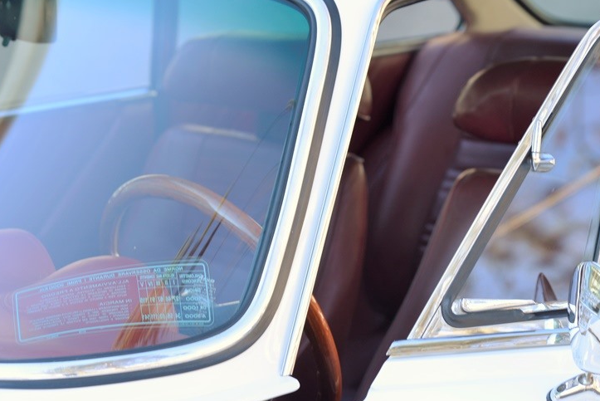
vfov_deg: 8.6
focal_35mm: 159
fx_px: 2651
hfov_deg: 12.9
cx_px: 359
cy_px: 179
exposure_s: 1/100
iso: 320
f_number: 5.6
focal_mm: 120
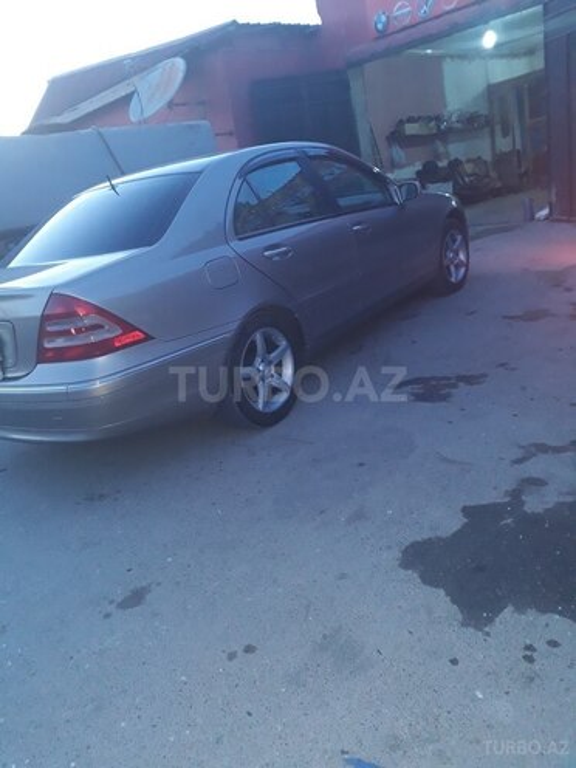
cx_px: 288
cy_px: 384
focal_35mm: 27
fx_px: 599
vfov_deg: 65.3
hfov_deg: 51.4
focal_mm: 3.6
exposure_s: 1/20
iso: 200
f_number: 1.9
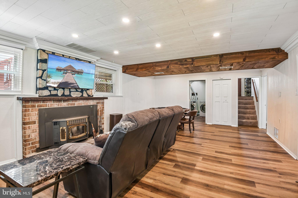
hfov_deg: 96.7
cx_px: 149
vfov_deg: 73.7
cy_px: 99
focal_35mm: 16
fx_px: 132
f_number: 8
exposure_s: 1/4
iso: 400
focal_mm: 16
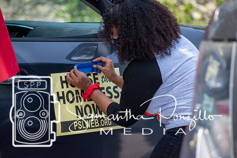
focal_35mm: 327
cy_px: 79
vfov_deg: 4.2
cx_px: 118
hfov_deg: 6.3
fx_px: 2155
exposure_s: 1/1000
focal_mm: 210
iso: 500
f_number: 5.3
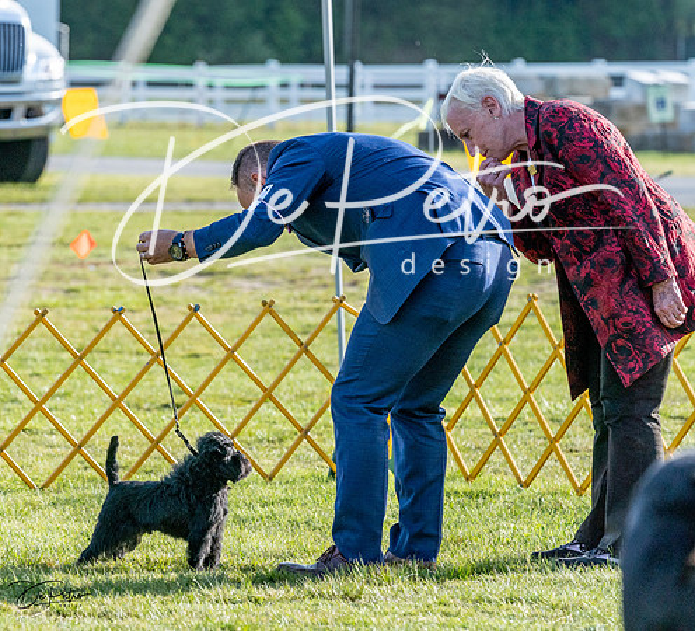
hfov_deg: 6.2
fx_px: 6408
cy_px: 246
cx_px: 134
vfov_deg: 5.6
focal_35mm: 295
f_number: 6.3
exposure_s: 1/1250
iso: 640
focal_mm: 200
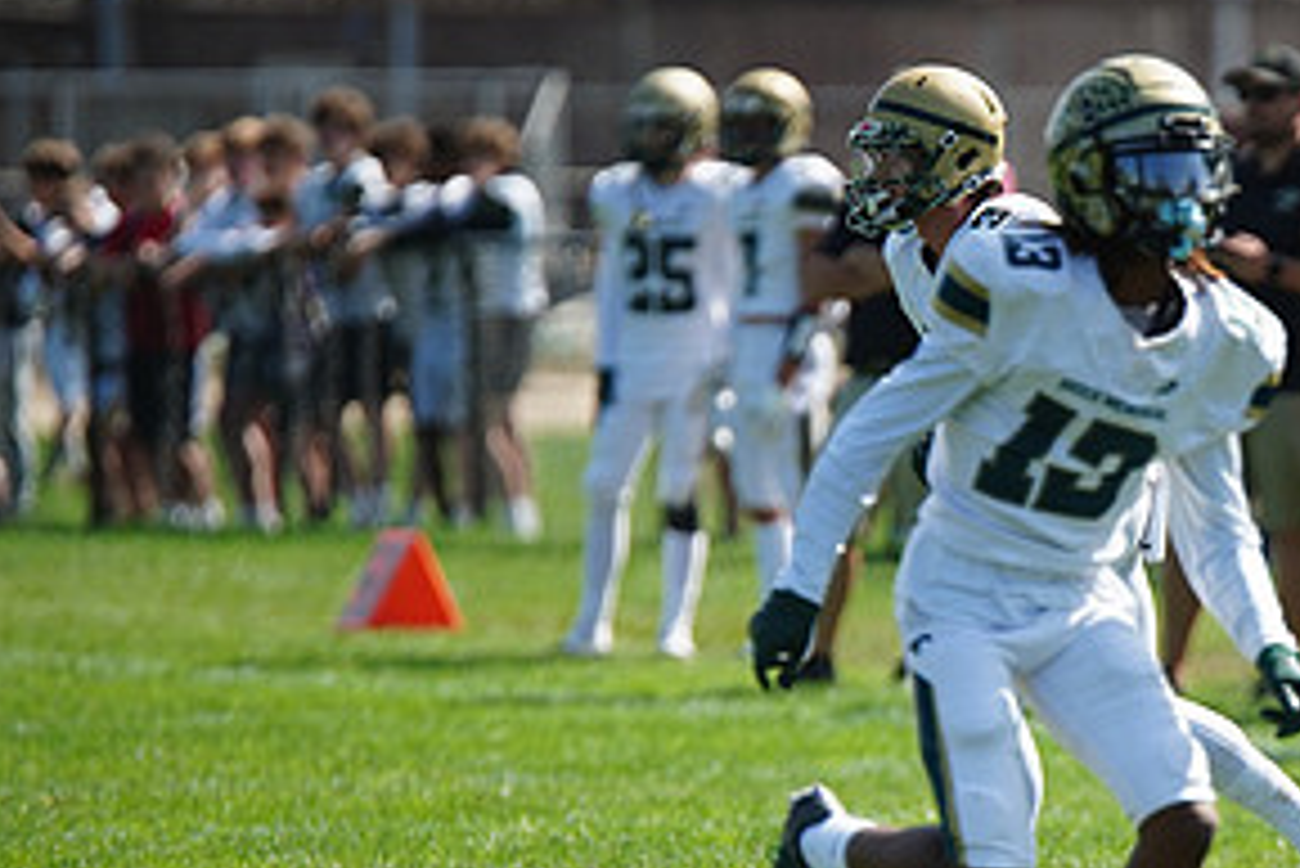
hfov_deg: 3.7
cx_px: 1143
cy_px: 659
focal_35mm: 550
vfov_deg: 2.5
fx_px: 19870
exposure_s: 1/3200
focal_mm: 274
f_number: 2.8
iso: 400
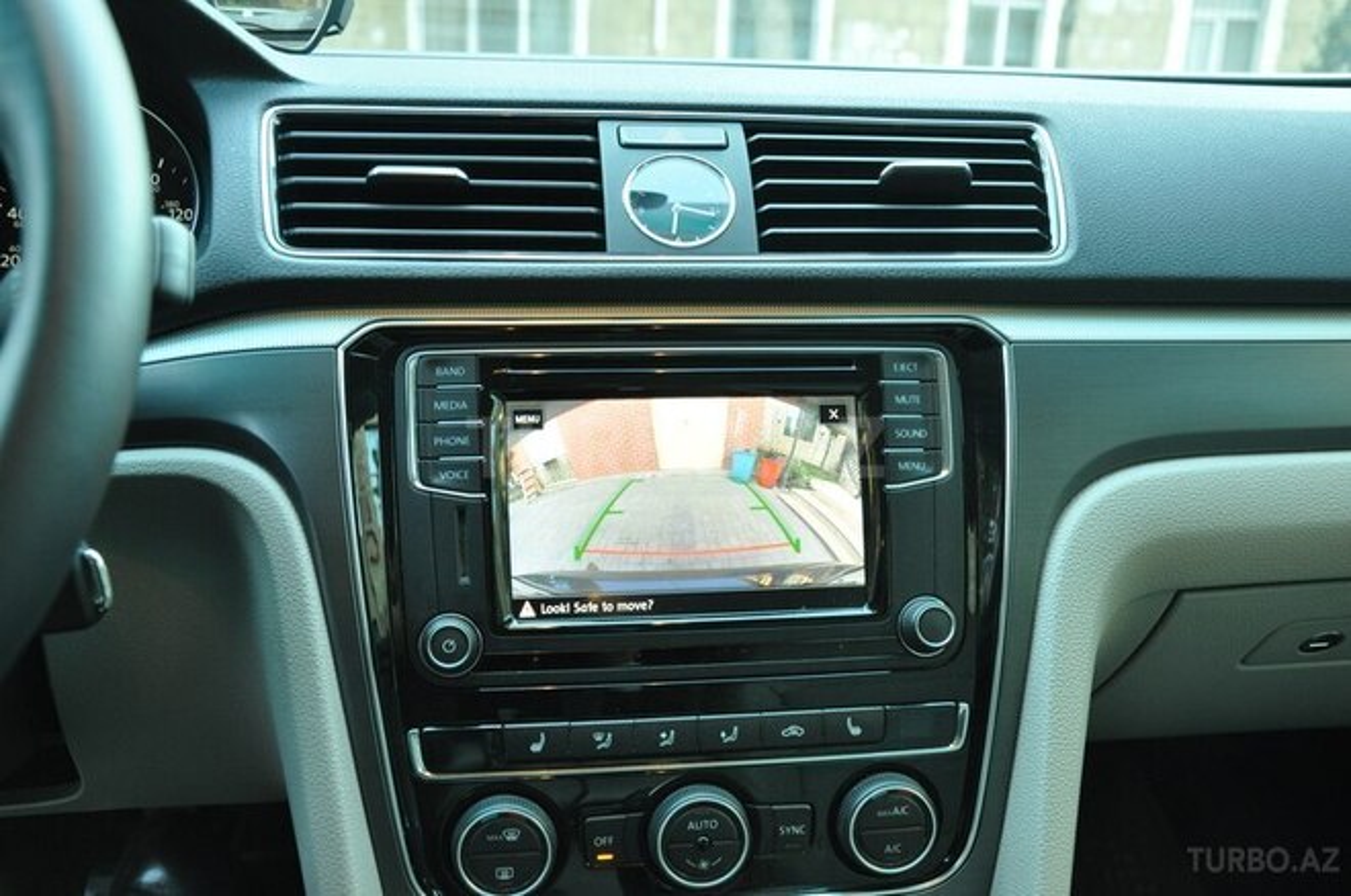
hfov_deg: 53.2
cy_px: 448
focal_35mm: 36
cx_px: 676
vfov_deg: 36.8
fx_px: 1349
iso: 800
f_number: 5.6
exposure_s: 1/30
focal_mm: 24
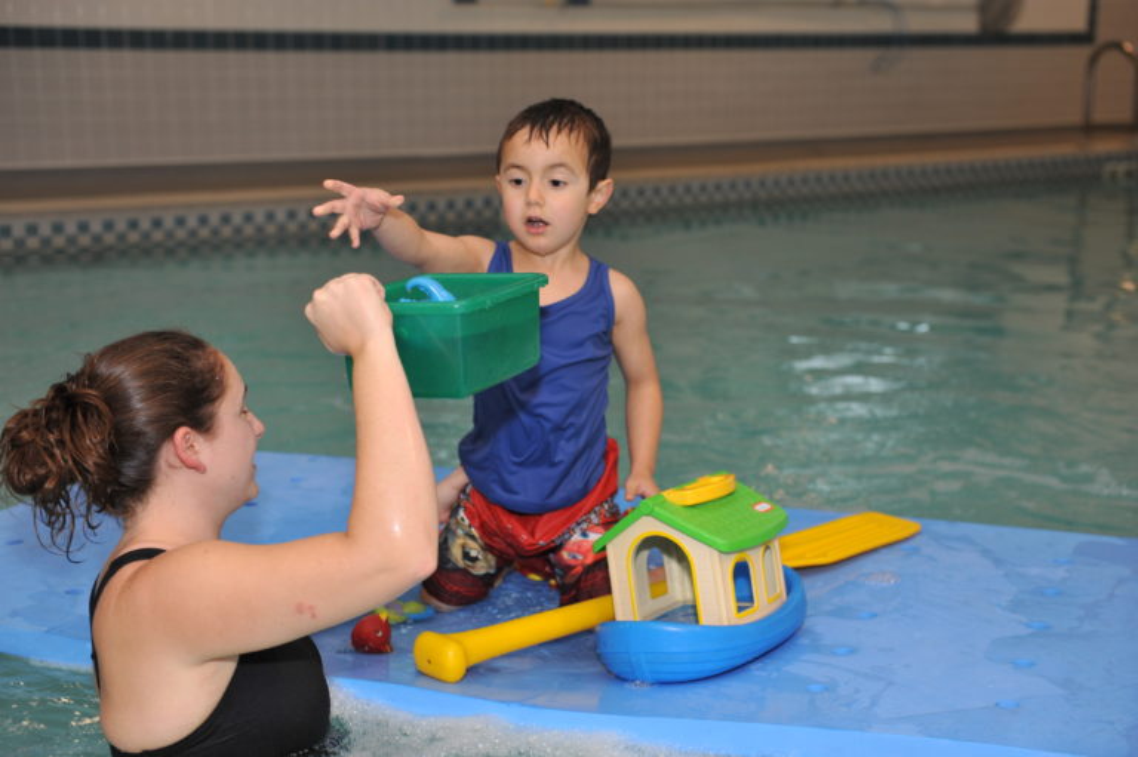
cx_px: 569
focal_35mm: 50
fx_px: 1579
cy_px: 378
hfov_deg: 39.6
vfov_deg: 27.0
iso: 800
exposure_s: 1/60
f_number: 3.5
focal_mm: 50
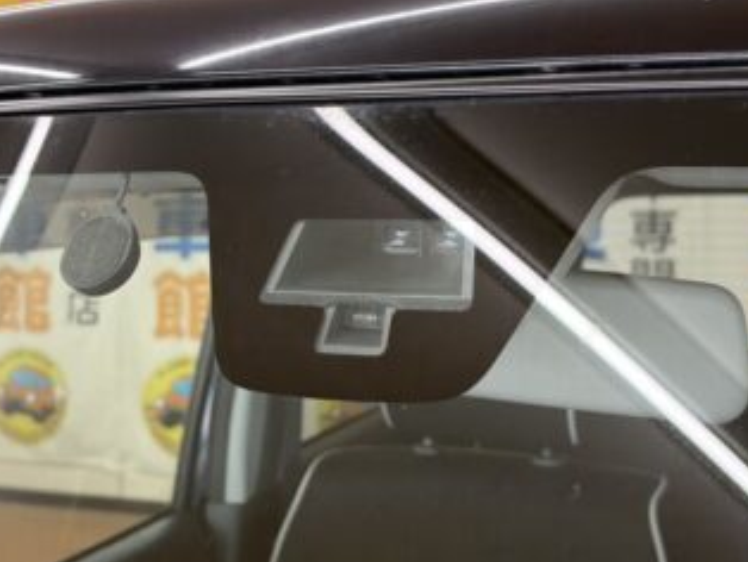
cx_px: 360
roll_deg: +0.5
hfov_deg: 33.2
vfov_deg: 25.3
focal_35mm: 58
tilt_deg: -1.6
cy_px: 266
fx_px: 1254
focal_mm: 5.96
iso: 100
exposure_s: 1/100
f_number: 1.6
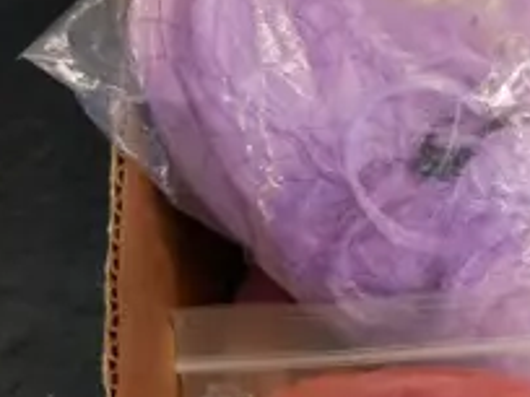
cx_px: 1094
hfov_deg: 8.5
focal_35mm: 221
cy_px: 228
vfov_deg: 6.7
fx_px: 3384
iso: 1000
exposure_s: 1/60
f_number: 4.2
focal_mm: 22
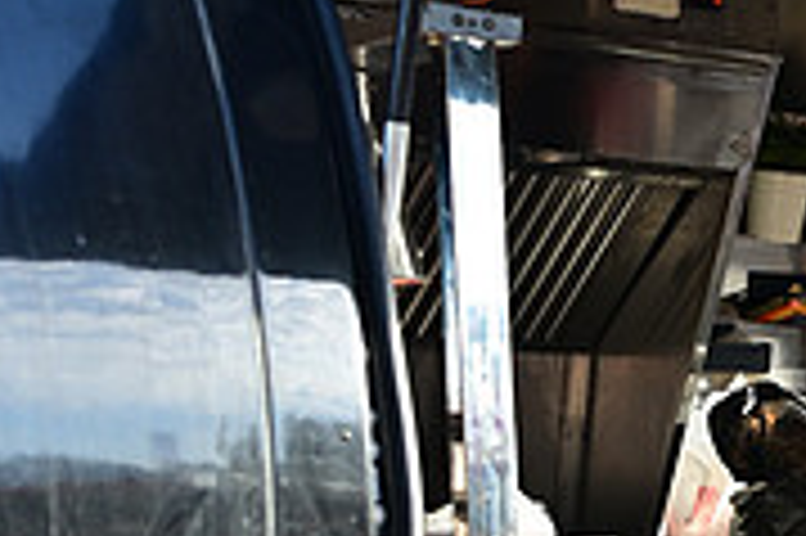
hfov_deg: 15.9
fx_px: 2684
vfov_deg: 11.3
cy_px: 565
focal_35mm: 120
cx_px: 1153
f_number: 3.5
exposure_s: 1/320
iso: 360
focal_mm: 37
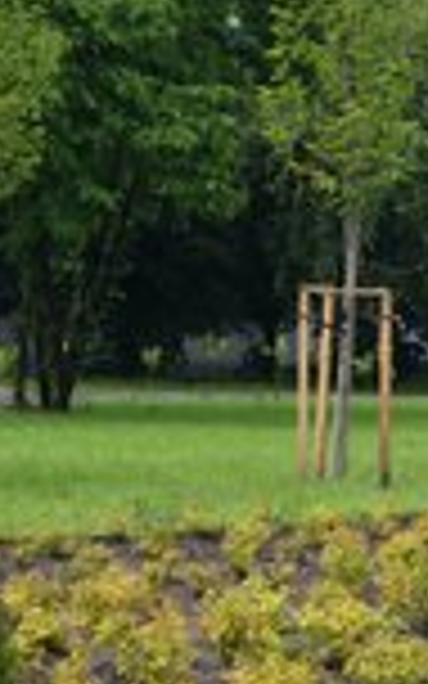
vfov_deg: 13.0
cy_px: 351
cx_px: 451
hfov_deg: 8.1
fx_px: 3005
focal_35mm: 161
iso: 100
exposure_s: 1/100
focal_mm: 40
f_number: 9
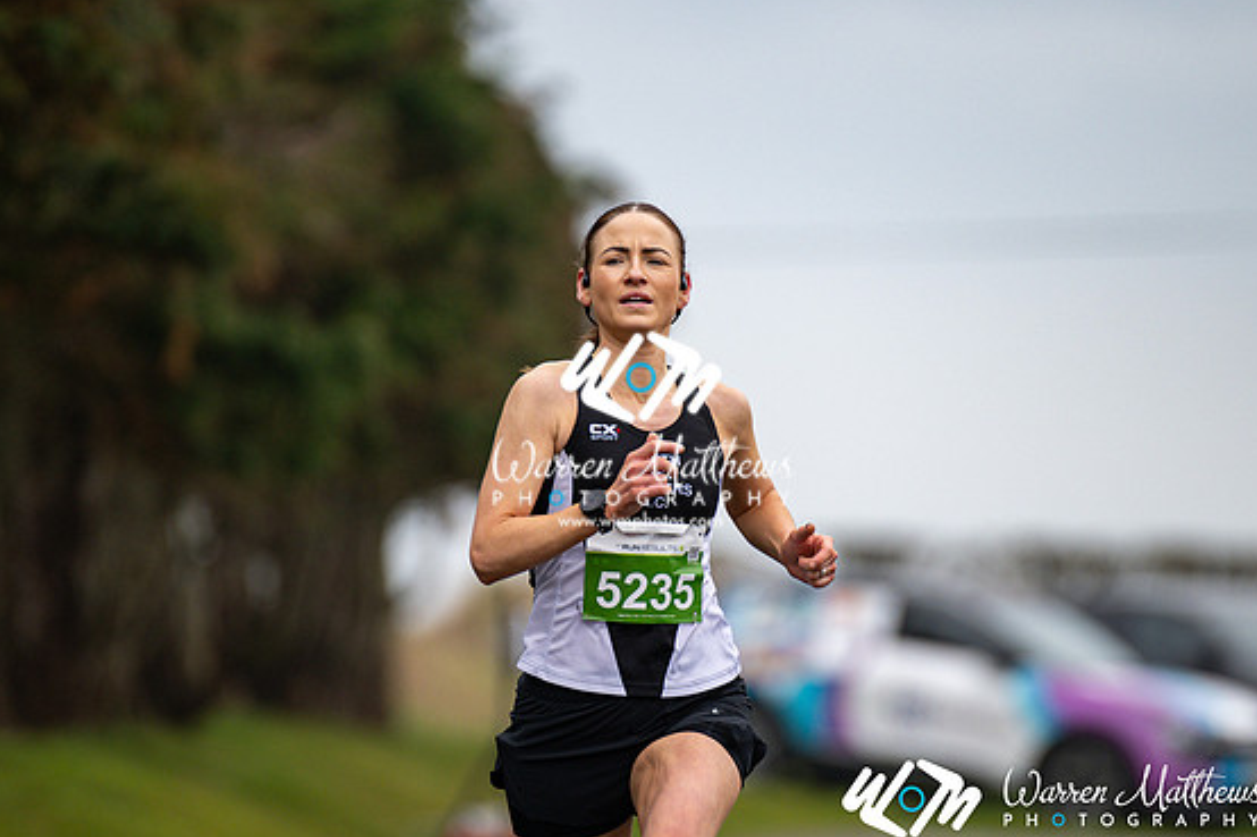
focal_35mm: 471
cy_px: 426
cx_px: 640
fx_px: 16440
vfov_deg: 2.9
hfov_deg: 4.4
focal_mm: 300
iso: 220
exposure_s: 1/1600
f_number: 2.8
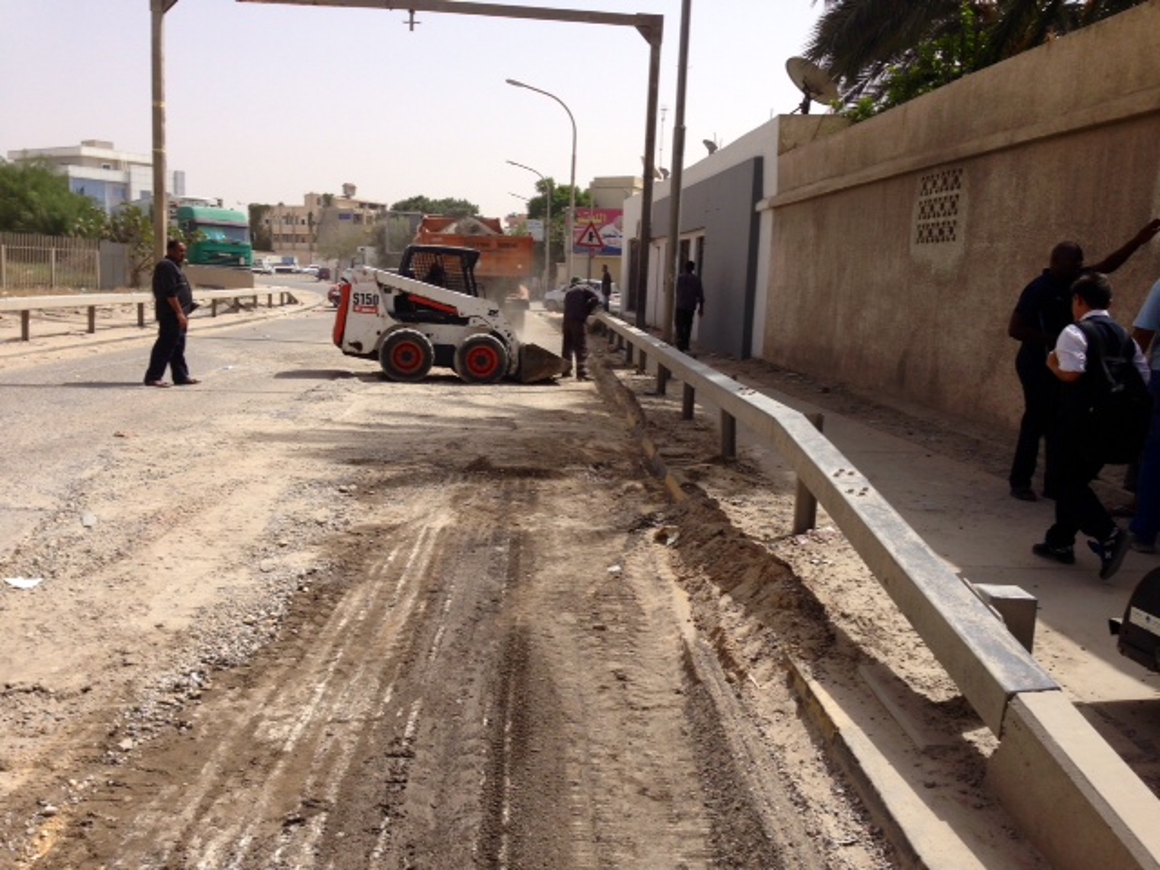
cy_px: 435
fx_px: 1106
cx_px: 580
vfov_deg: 42.9
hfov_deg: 55.4
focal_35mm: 33
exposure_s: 1/1808
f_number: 2.4
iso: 50
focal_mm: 4.12
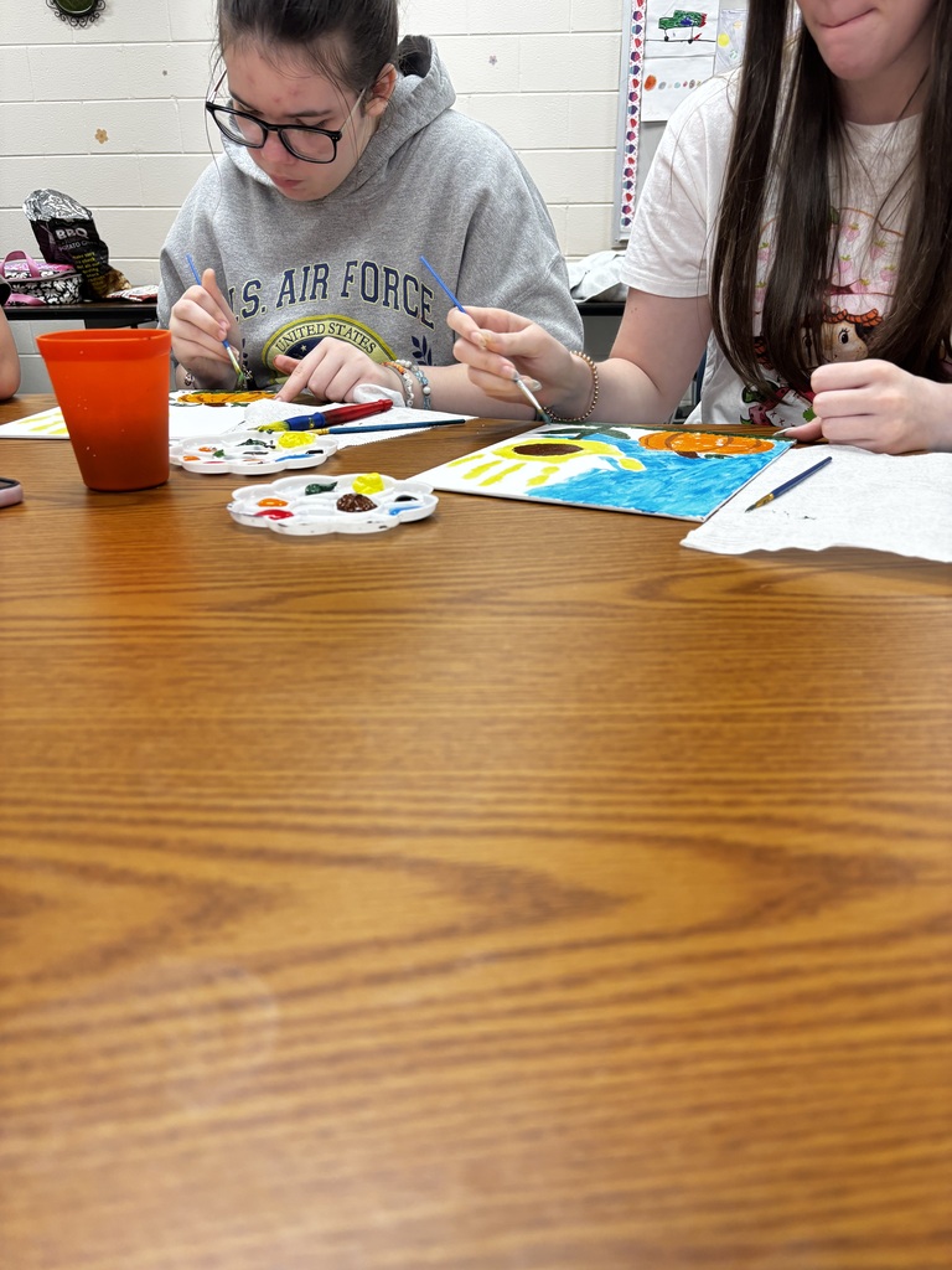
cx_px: 476
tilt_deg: -22.8
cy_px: 635
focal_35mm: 26
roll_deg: +0.4
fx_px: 953
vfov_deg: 67.3
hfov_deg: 53.1
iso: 125
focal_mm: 5.96
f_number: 1.6
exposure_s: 1/120
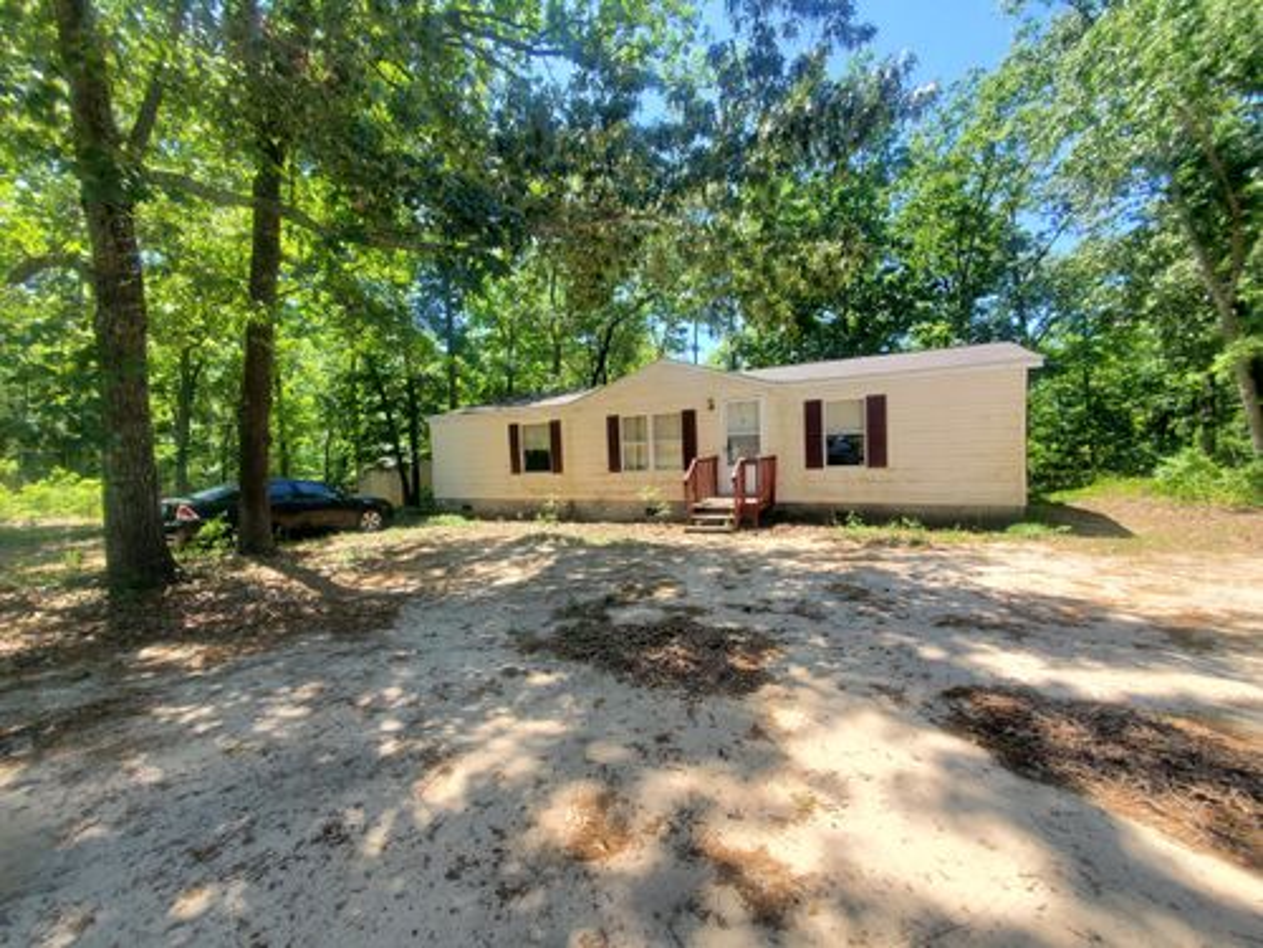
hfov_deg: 106.2
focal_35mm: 13
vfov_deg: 89.9
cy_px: 474
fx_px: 474
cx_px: 632
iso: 50
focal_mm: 1.8
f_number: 2.2
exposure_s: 1/383
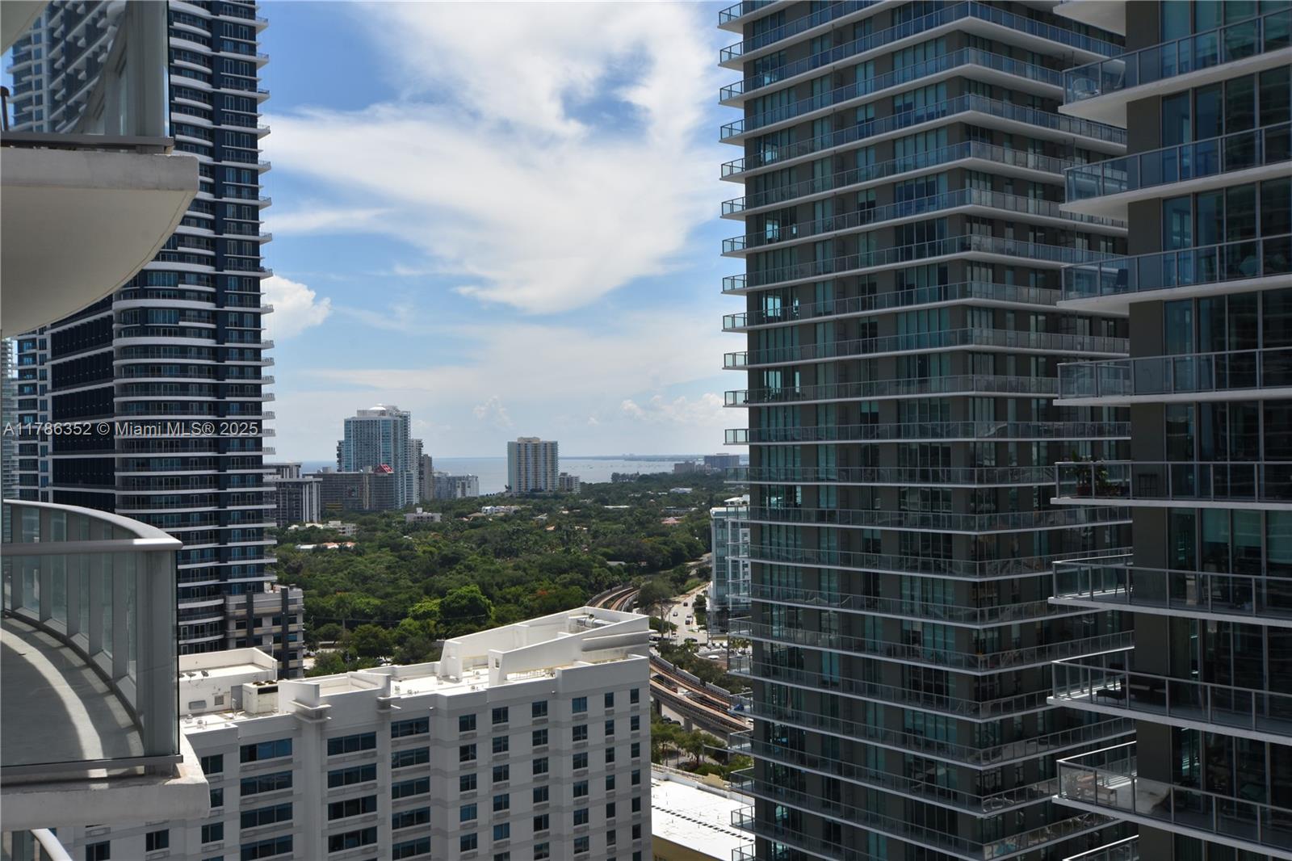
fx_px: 1292
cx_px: 646
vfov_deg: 36.9
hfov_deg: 53.1
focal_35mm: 36
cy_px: 430
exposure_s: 1/250
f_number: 13
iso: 200
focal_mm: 24
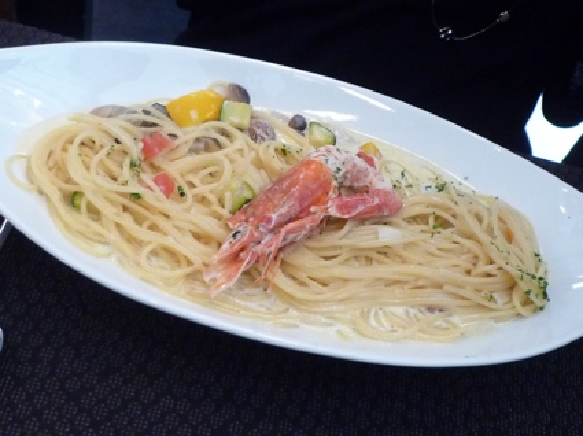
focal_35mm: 46
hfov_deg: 41.3
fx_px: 774
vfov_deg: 31.5
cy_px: 218
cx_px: 292
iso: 400
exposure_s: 1/15
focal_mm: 4.5
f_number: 2.8
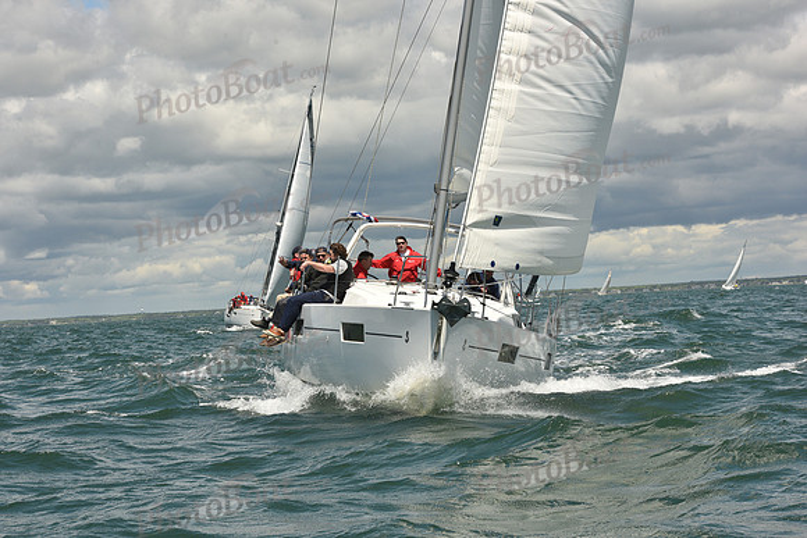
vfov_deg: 15.2
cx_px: 404
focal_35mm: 90
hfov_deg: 22.6
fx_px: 2018
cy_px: 269
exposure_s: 1/800
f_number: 13
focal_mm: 90
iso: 320
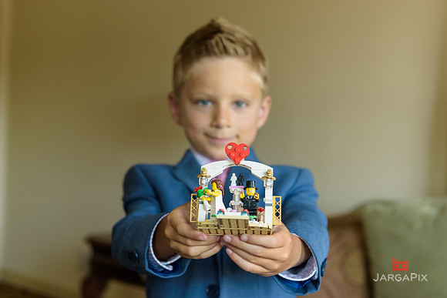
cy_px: 132
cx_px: 208
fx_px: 812
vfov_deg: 20.8
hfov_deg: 30.8
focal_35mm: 65
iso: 800
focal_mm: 55
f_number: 3.2
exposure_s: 1/125
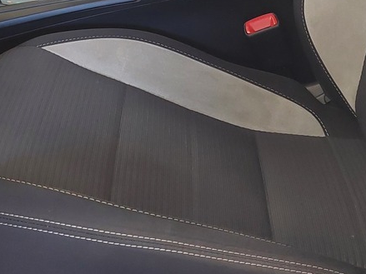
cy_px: -28
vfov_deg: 17.4
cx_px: 48
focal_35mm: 82
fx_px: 867
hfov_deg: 23.3
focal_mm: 5.23
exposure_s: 1/33
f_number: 1.8
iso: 400
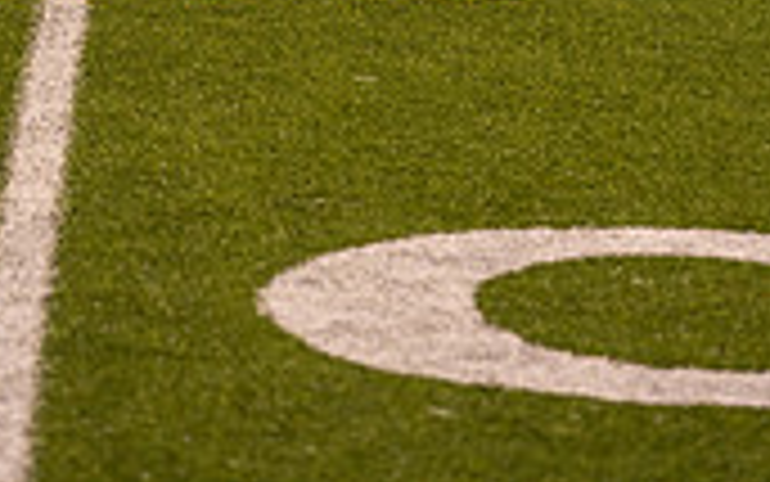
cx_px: 104
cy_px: -527
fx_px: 7662
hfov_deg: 5.7
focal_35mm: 365
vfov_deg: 3.6
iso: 800
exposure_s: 1/125
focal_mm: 136
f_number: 4.5
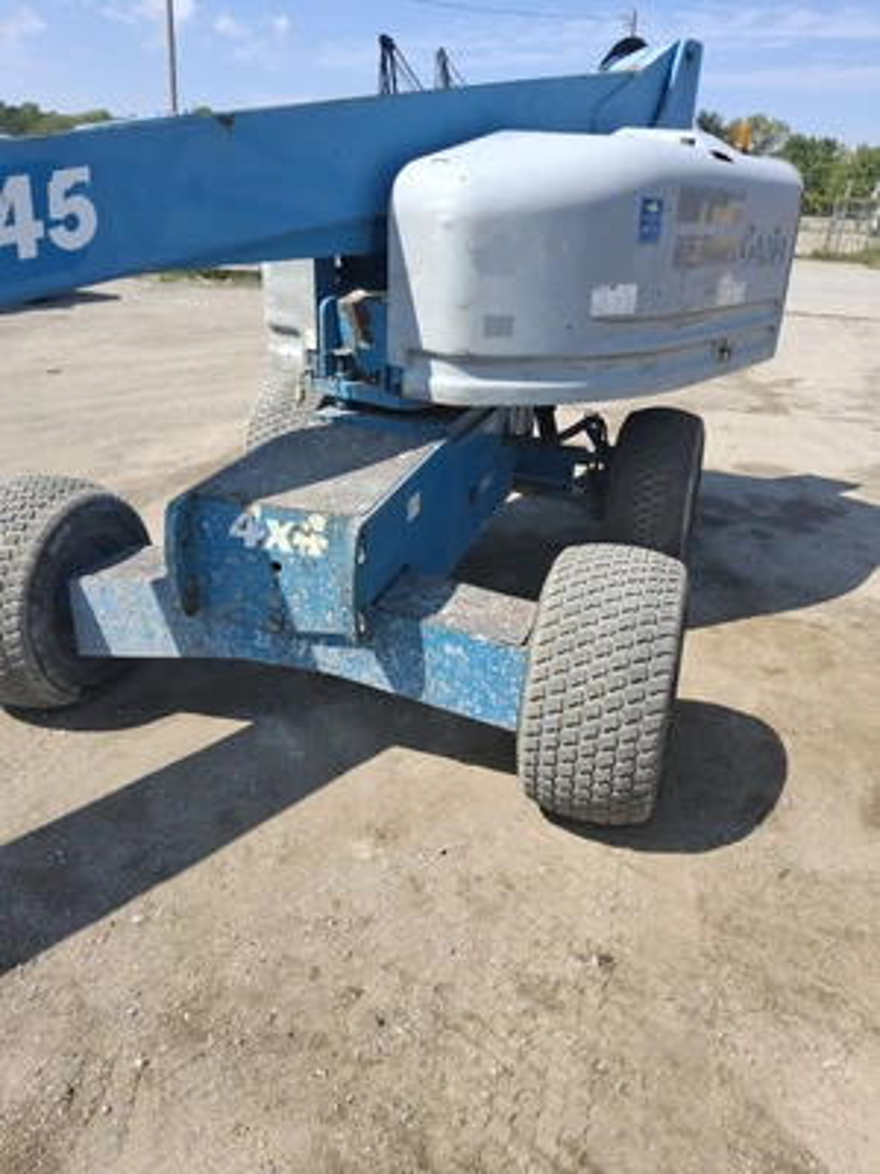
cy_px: 587
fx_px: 847
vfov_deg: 69.4
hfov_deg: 54.9
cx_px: 440
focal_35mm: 25
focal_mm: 3.08
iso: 50
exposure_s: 1/1241
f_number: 2
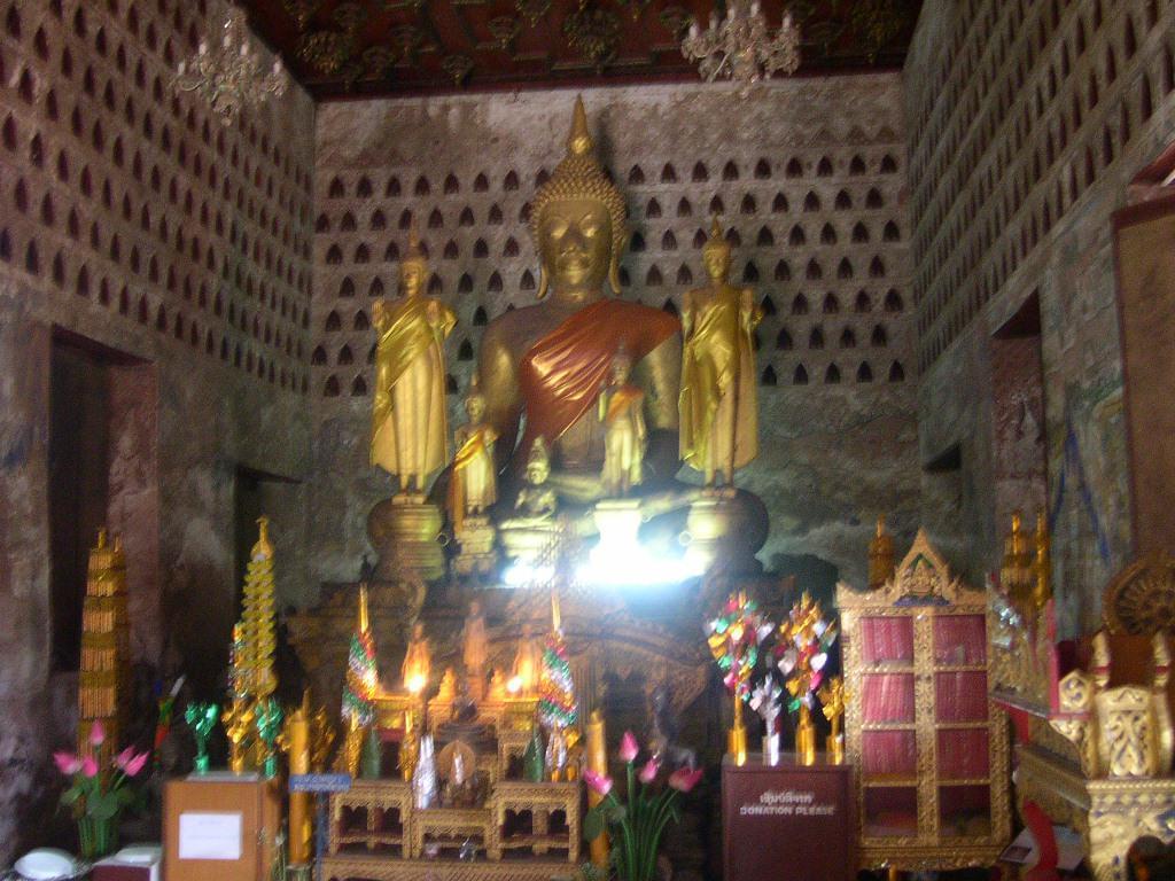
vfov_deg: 37.7
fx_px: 1290
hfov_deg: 49.0
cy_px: 440
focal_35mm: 38
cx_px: 588
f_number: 2.8
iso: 400
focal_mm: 8
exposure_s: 1/8
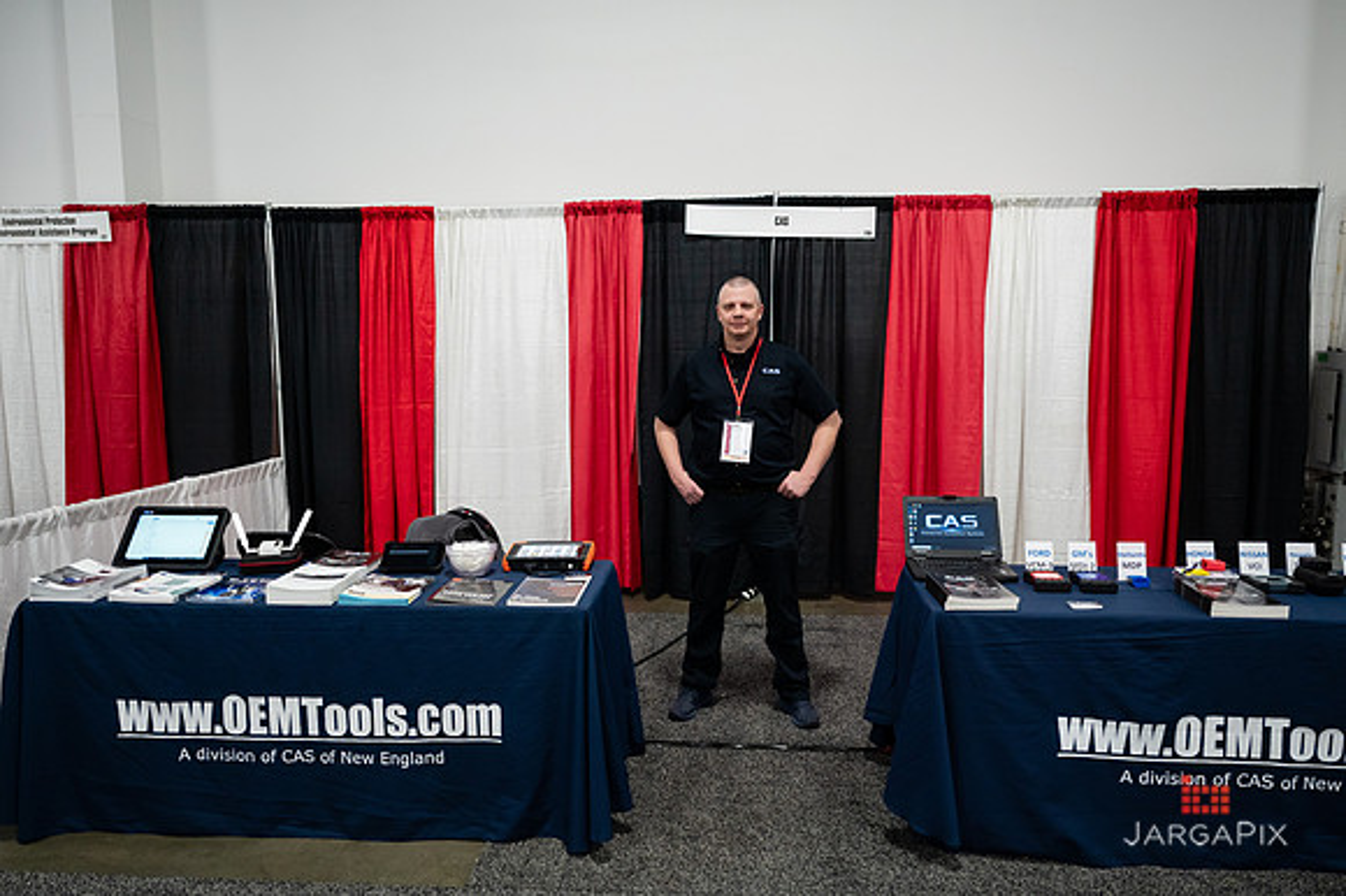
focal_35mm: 25
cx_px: 685
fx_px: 945
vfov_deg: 50.7
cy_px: 442
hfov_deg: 70.9
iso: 2500
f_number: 3.2
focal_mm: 24
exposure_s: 1/250
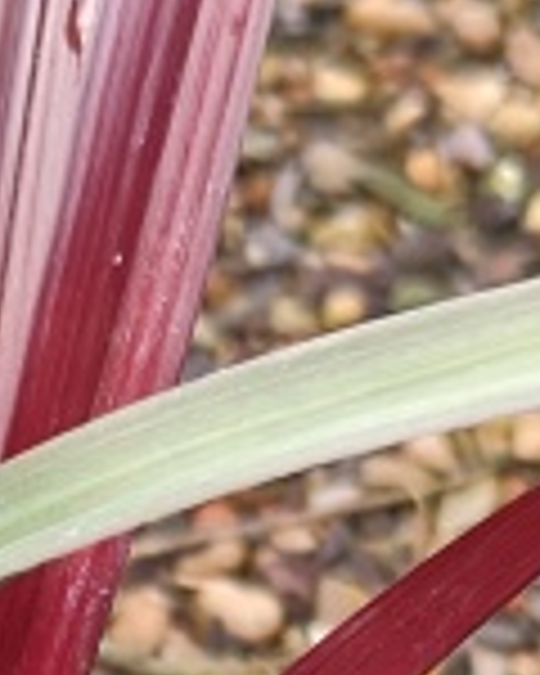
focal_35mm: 167
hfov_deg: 9.1
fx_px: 3336
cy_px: 1006
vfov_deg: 11.1
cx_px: -153
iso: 400
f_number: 1.8
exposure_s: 1/50
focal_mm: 5.59
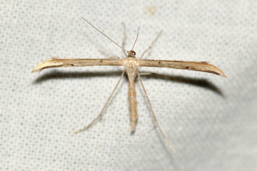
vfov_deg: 9.1
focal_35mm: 150
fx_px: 1071
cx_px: 128
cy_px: 86
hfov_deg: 13.7
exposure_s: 1/200
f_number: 13
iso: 100
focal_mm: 100
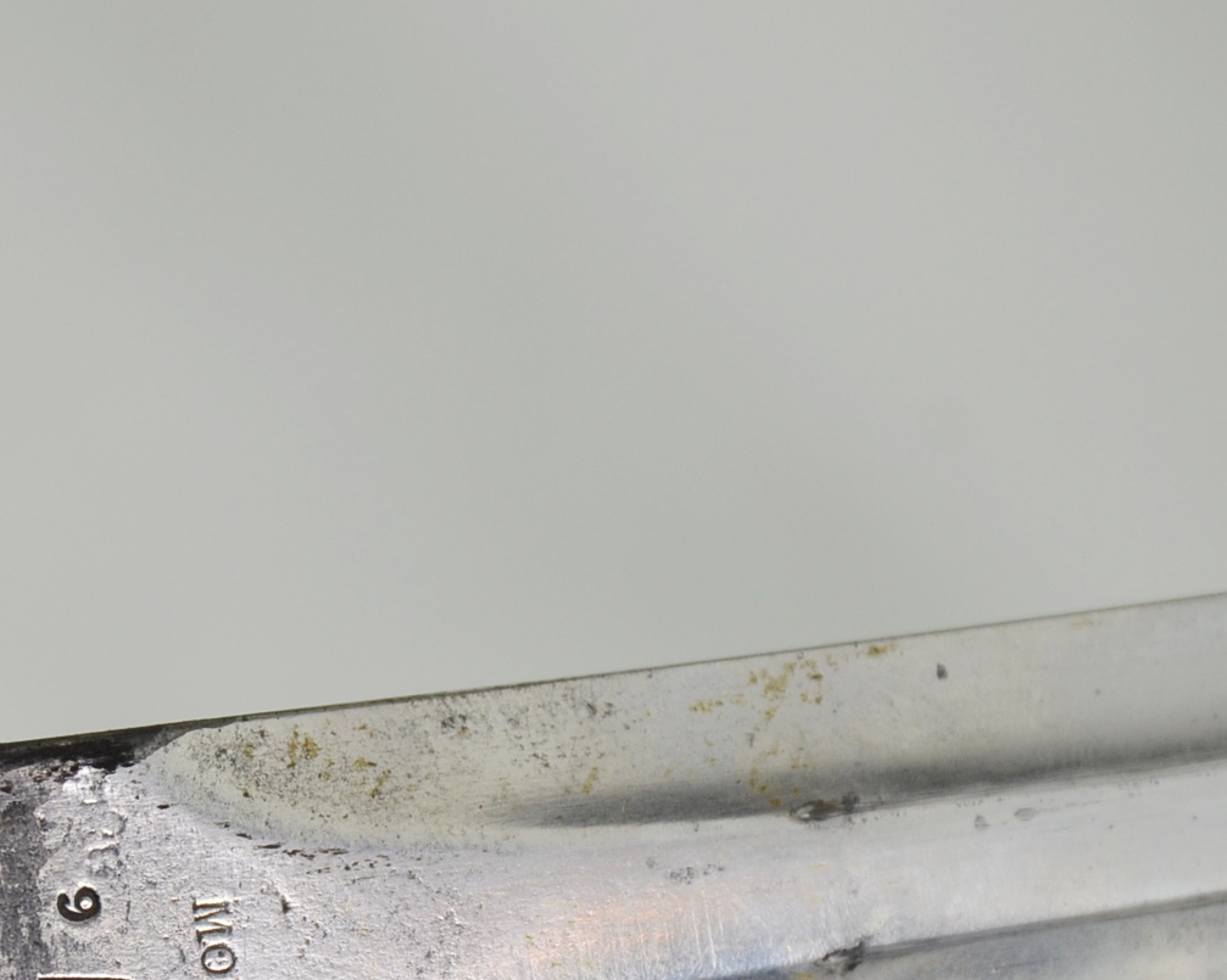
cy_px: 985
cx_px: 188
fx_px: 16850
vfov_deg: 3.3
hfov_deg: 4.2
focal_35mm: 464
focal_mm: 135
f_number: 5.6
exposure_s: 1/250
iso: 400
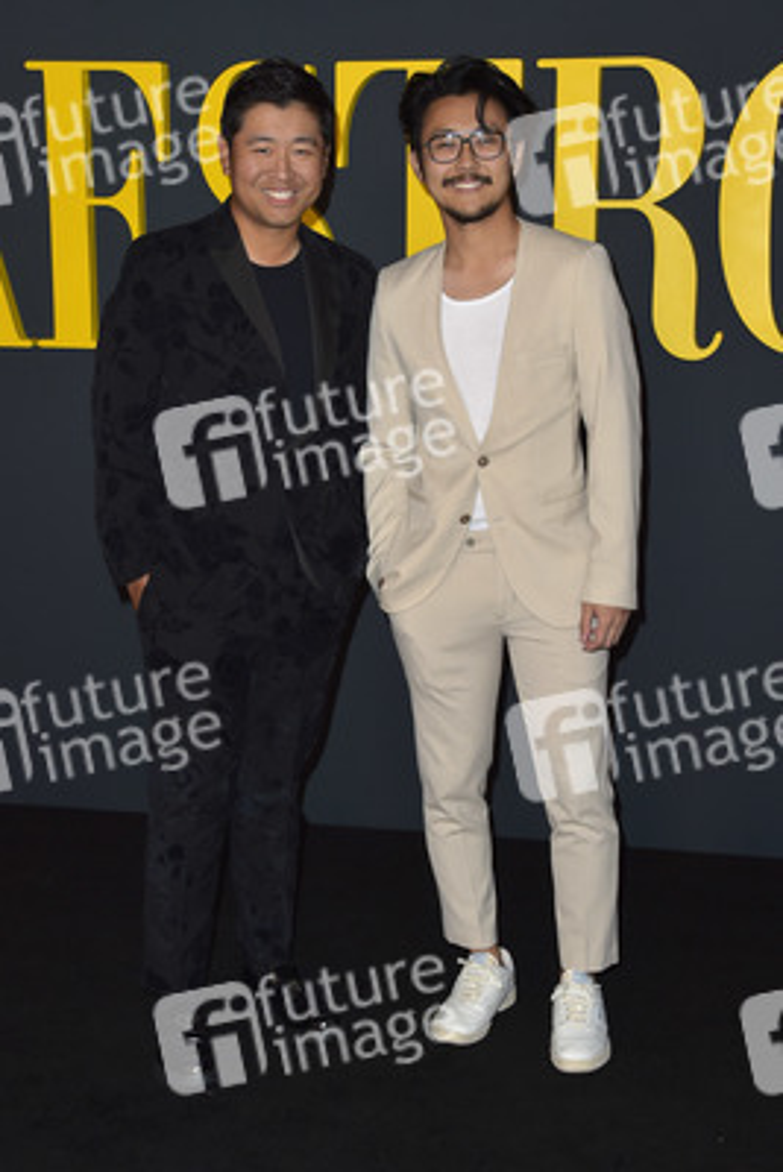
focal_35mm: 55
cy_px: 586
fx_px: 1793
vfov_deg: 36.2
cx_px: 392
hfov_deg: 24.6
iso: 320
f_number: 6.3
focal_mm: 55
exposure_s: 1/250
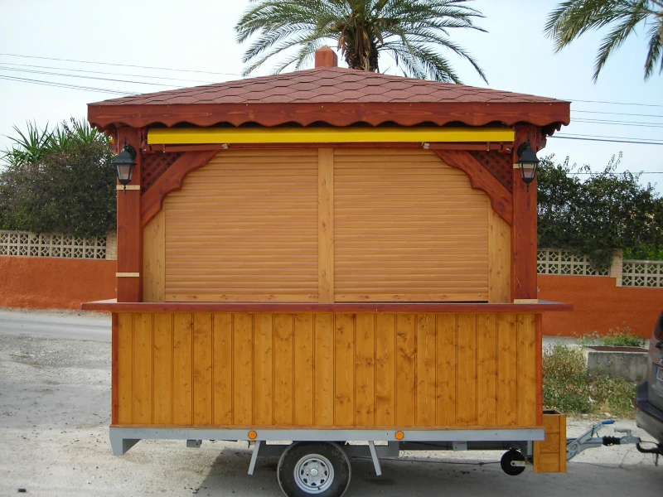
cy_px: 248
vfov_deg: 30.9
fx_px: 900
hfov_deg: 40.4
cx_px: 332
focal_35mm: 47
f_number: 3.4
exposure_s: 1/267
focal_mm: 7.8
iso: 50
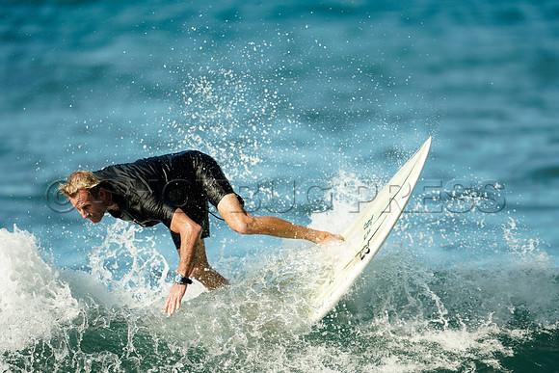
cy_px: 186
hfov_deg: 5.2
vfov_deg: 3.4
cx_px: 280
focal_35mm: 400
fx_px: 6212
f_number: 2.8
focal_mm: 400
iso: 200
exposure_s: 1/1250
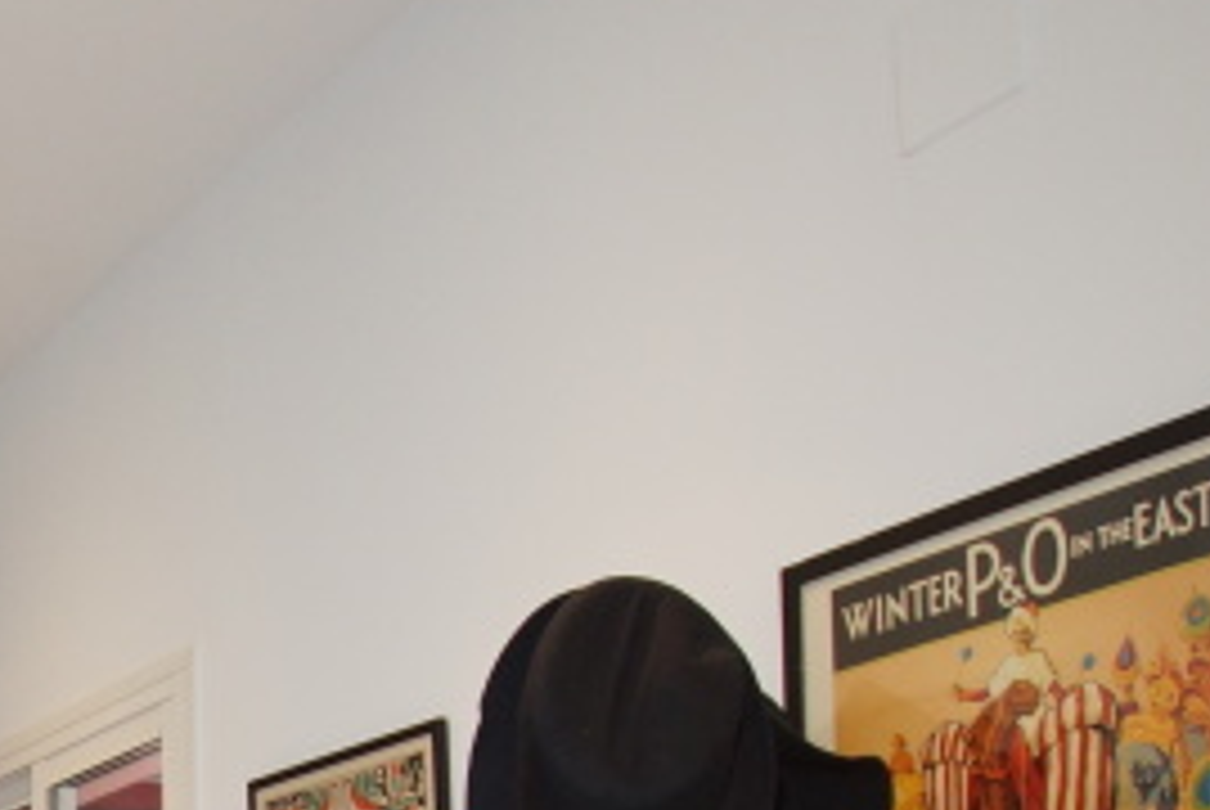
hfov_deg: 30.0
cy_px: 1253
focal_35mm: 57
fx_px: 1918
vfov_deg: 20.1
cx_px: -238
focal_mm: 10
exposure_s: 1/60
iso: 320
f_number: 4
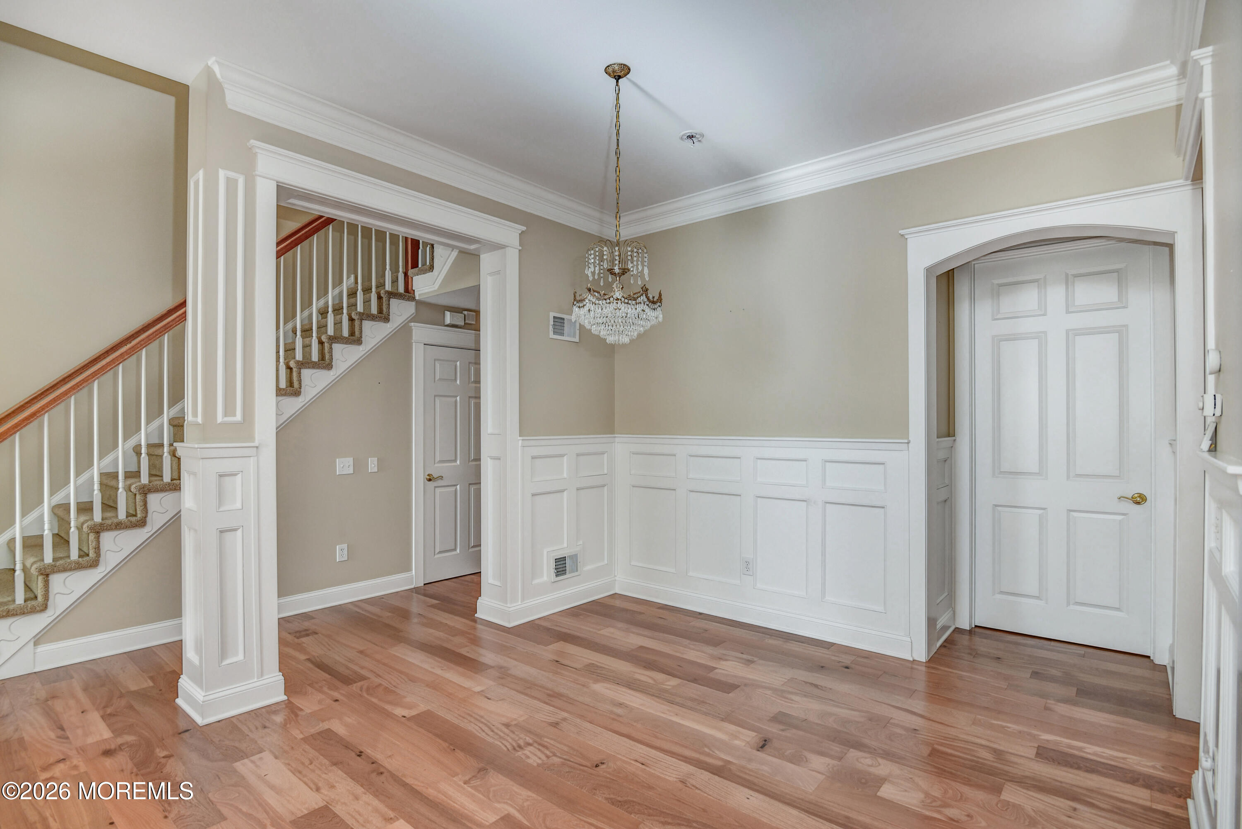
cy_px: 414
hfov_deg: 93.3
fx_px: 587
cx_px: 621
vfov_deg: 70.5
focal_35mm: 17
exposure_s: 1/60
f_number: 5.6
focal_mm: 17
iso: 320
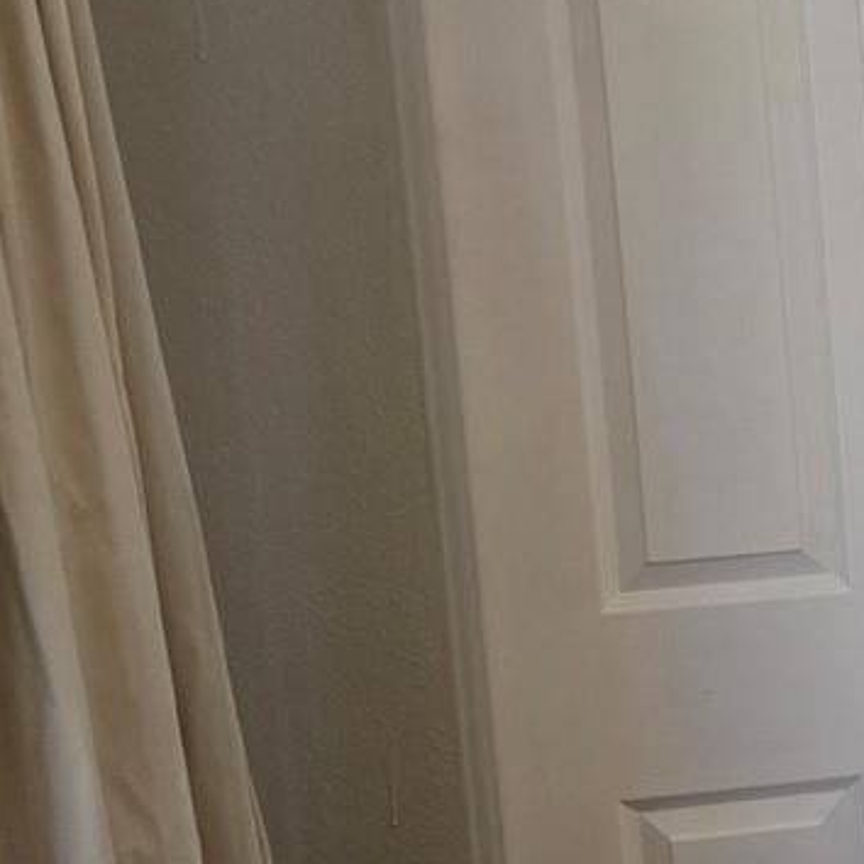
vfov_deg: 18.8
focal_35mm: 92
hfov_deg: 16.7
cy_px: 317
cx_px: 1401
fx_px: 2598
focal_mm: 6.3
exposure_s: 1/120
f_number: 1.7
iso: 320
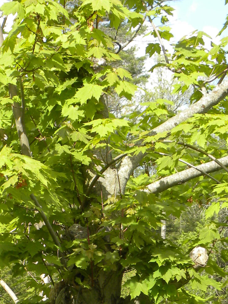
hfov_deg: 7.6
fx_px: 1721
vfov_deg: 10.0
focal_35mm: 196
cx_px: 64
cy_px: 297
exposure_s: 1/180
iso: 64
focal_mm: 13.4
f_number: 5
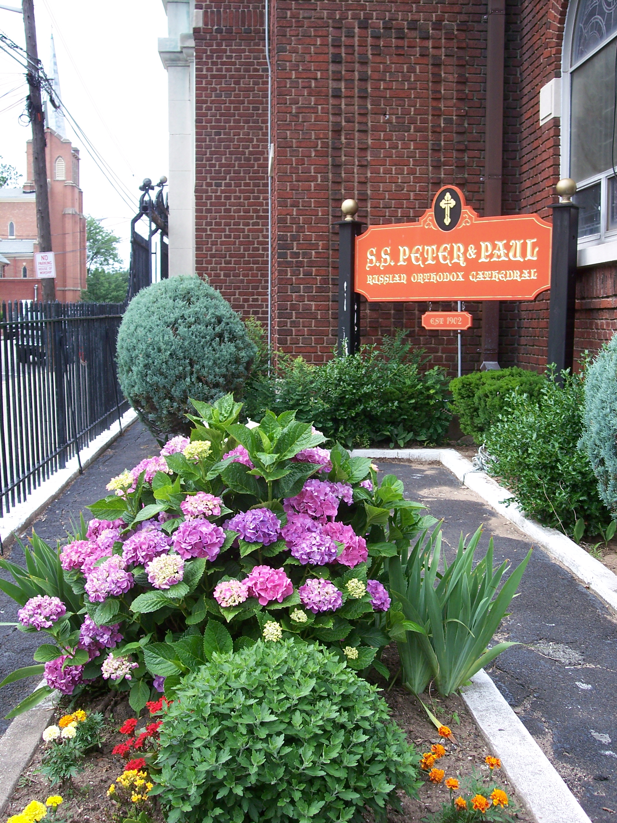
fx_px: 927
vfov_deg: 47.9
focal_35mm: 39
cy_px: 412
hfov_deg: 36.8
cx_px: 308
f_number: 3.4
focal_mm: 8
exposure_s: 1/250
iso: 100
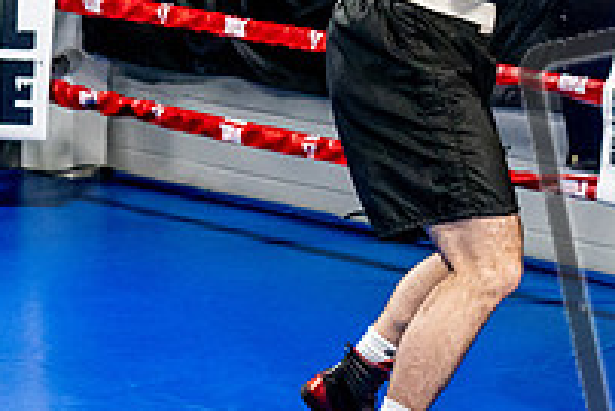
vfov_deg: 9.2
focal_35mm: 149
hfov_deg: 13.7
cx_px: 527
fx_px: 2547
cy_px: 96
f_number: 2.8
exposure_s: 1/800
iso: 5000
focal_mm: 35
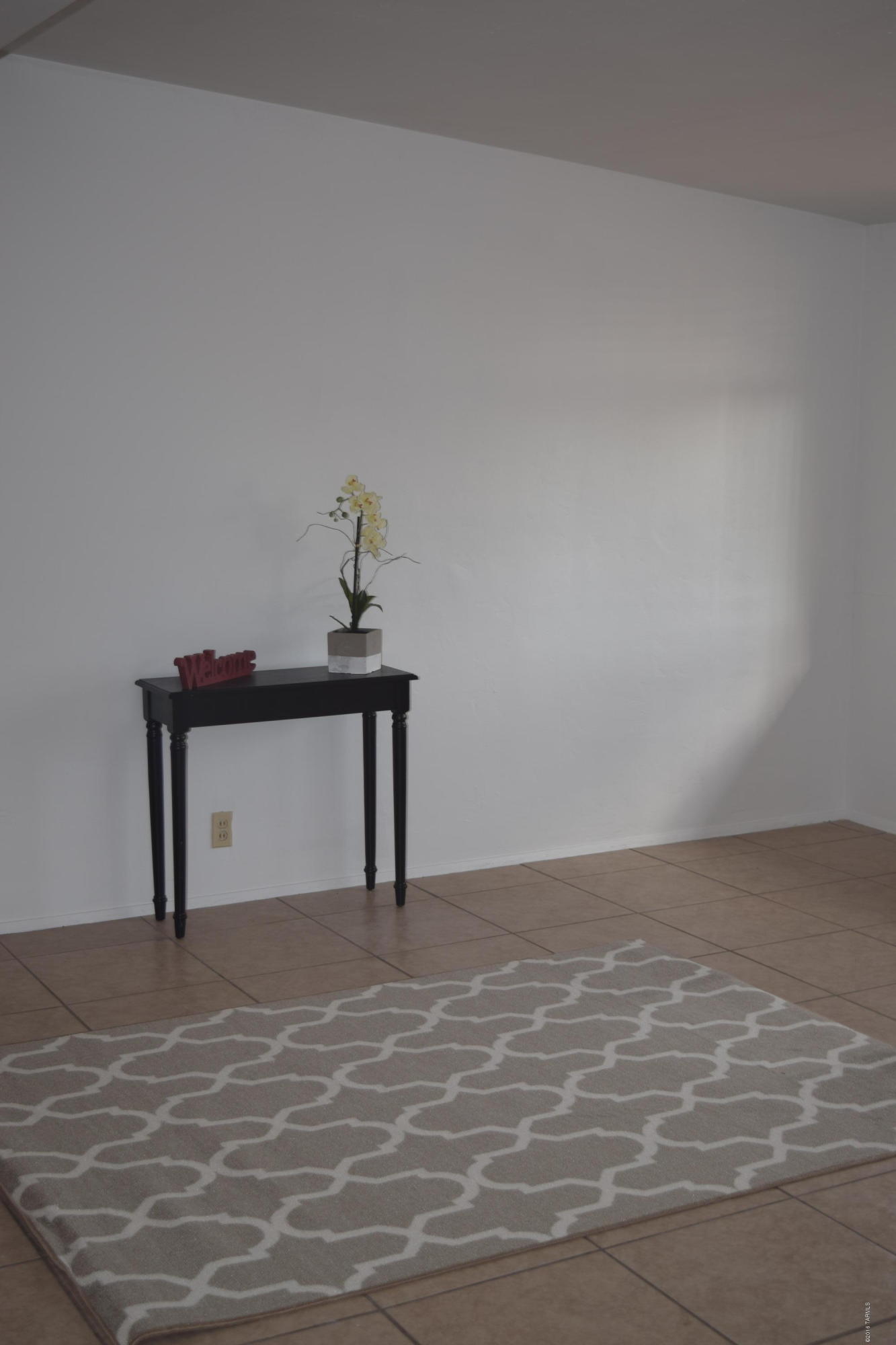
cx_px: 448
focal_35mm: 48
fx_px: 1792
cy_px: 672
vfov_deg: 41.1
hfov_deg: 28.1
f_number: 4.5
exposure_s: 1/60
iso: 100
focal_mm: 32
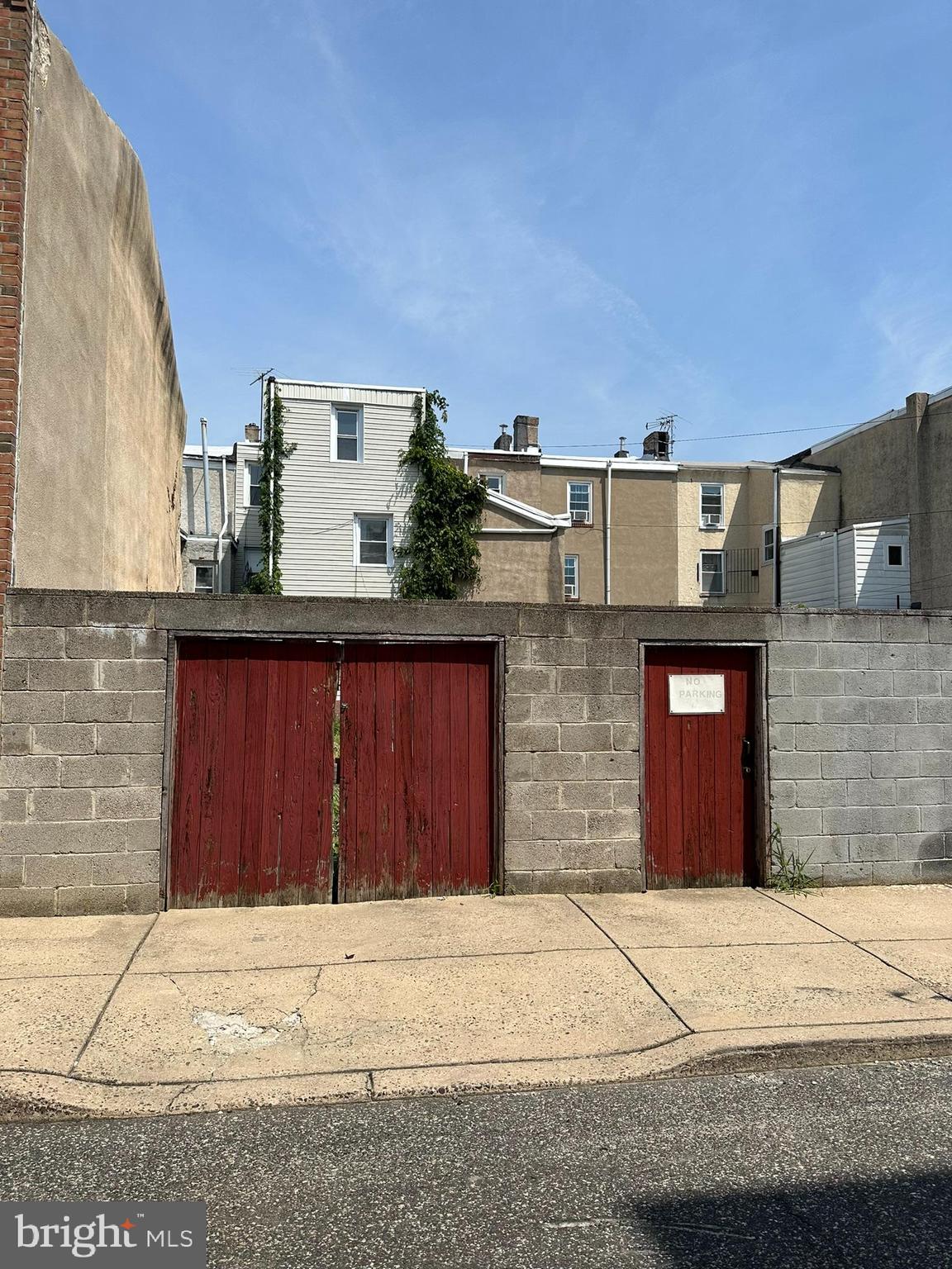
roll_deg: -0.3
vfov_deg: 71.6
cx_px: 476
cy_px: 634
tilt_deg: +4.0
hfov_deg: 56.8
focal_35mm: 24
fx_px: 880
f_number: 1.78
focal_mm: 6.86
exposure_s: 1/6623
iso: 80
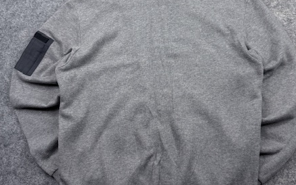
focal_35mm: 37
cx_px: 157
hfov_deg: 52.7
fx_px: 298
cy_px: 60
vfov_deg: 34.1
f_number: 1.78
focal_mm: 6.76
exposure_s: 1/158
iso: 64
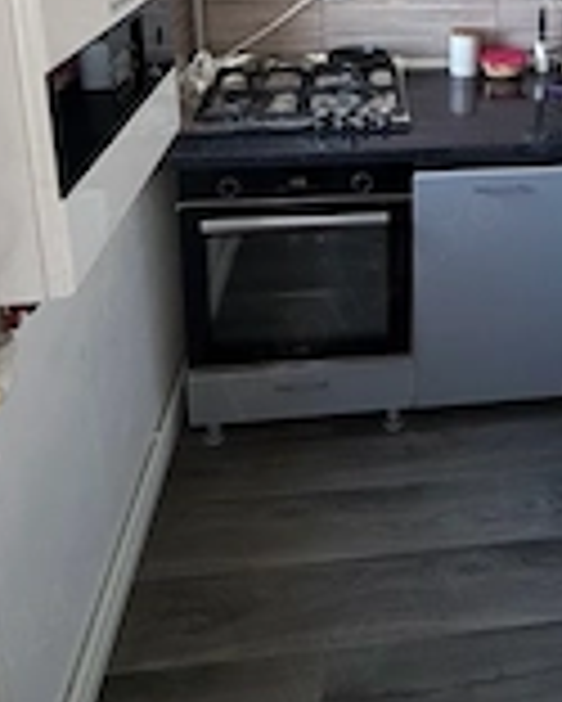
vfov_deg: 44.0
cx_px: 450
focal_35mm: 35
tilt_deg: -12.0
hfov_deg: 40.5
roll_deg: -1.0
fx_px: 727
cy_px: 0
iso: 320
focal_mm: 2.22
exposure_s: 1/61
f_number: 2.2
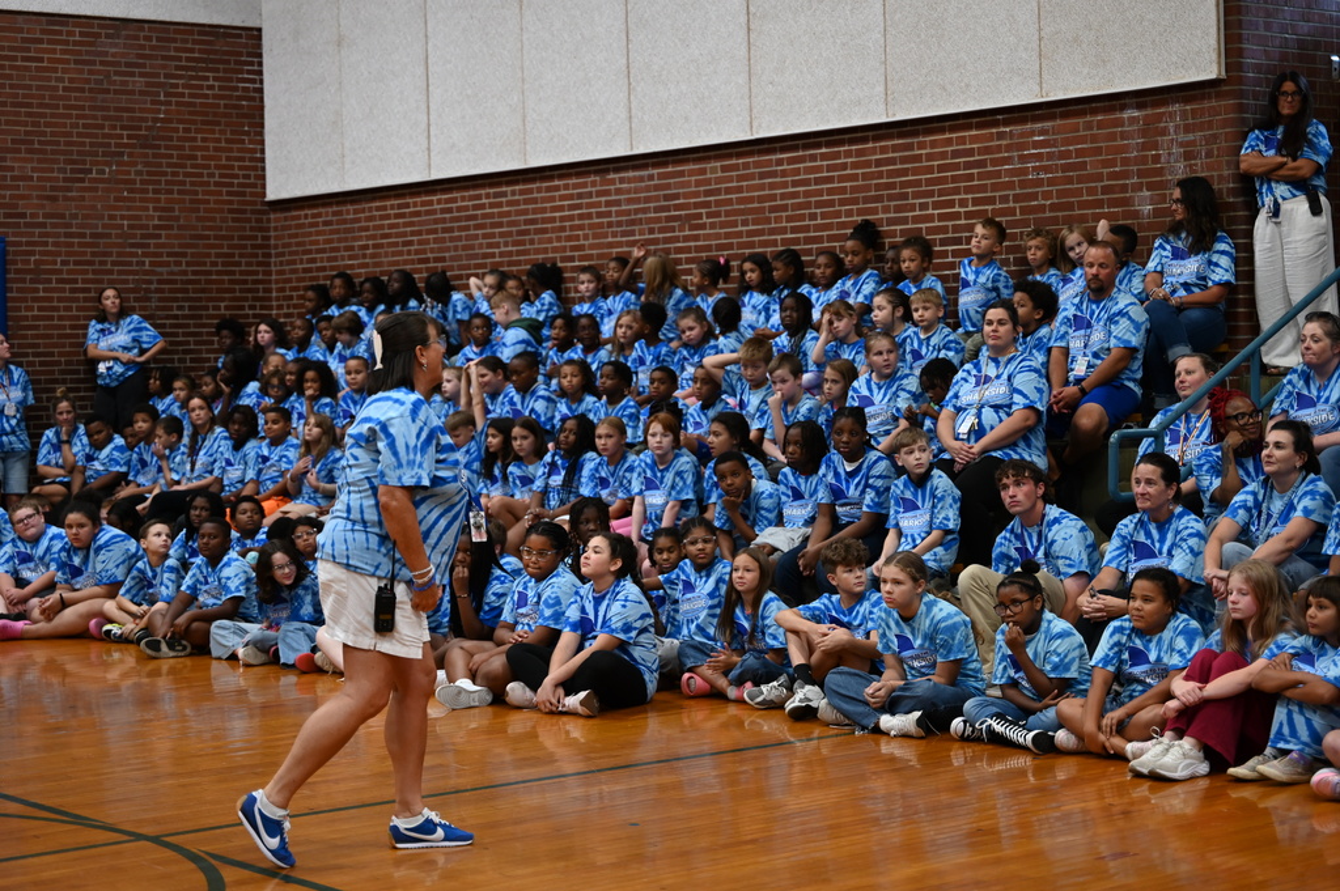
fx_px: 2380
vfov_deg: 21.2
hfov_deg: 31.4
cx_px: 670
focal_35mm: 64
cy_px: 446
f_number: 2.8
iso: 900
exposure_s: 1/125
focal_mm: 64
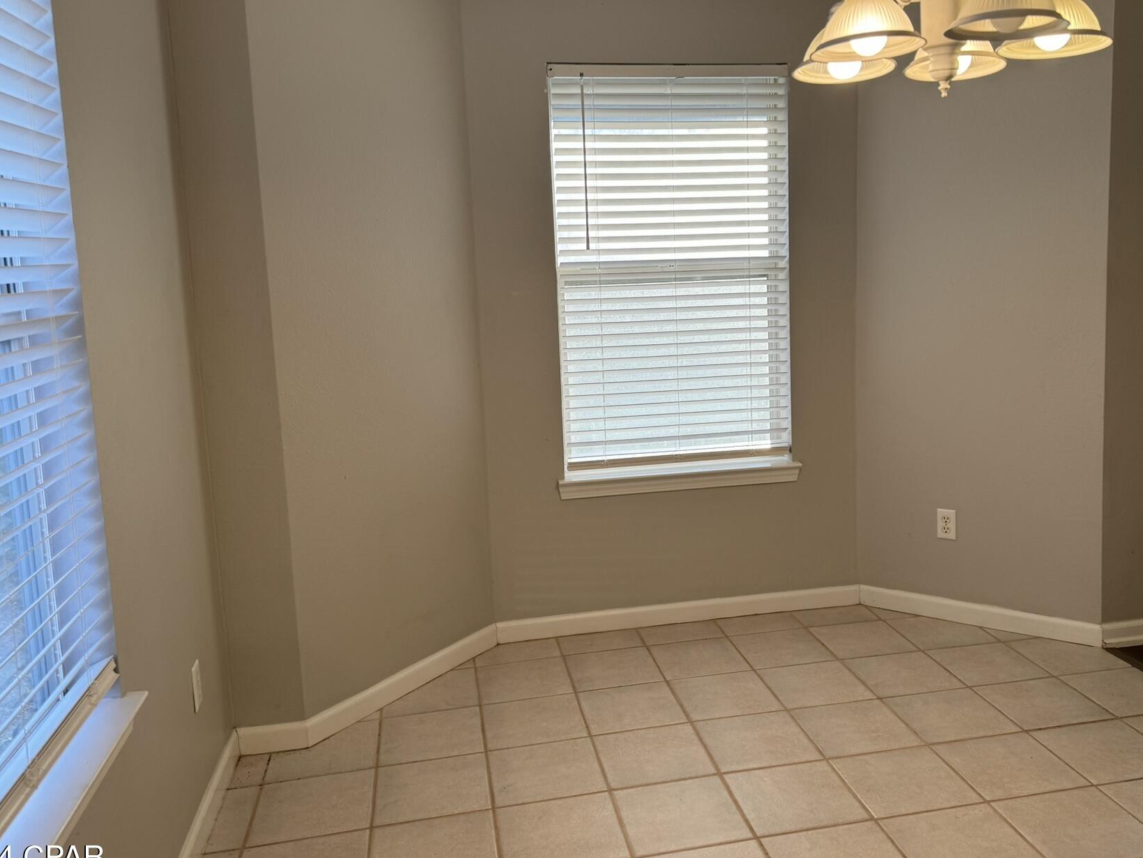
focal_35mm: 30
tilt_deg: -6.8
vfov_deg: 46.7
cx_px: 636
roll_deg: +1.4
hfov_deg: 59.8
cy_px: 369
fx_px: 991
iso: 64
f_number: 1.78
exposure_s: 1/120
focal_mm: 6.86
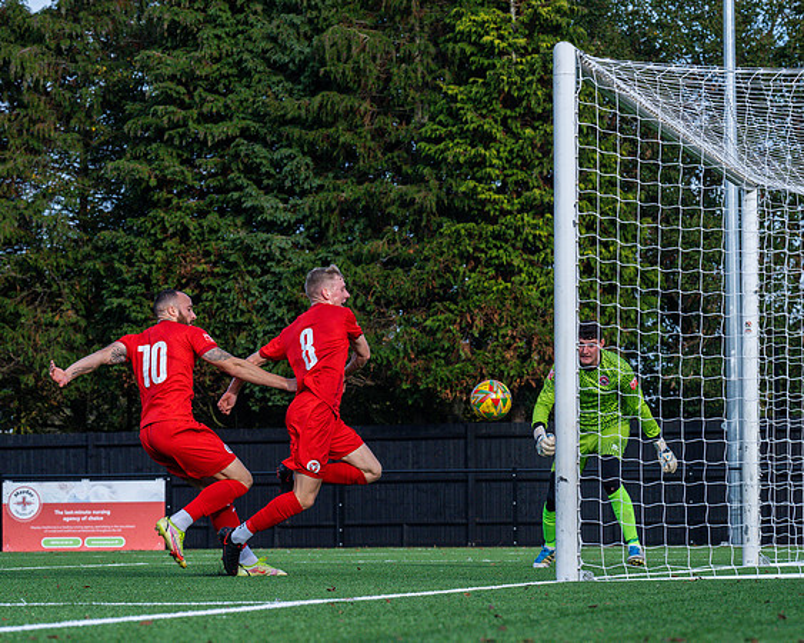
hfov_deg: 11.1
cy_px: 338
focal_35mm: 174
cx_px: 487
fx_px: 4127
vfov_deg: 8.9
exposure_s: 1/2000
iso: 800
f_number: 8
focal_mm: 135
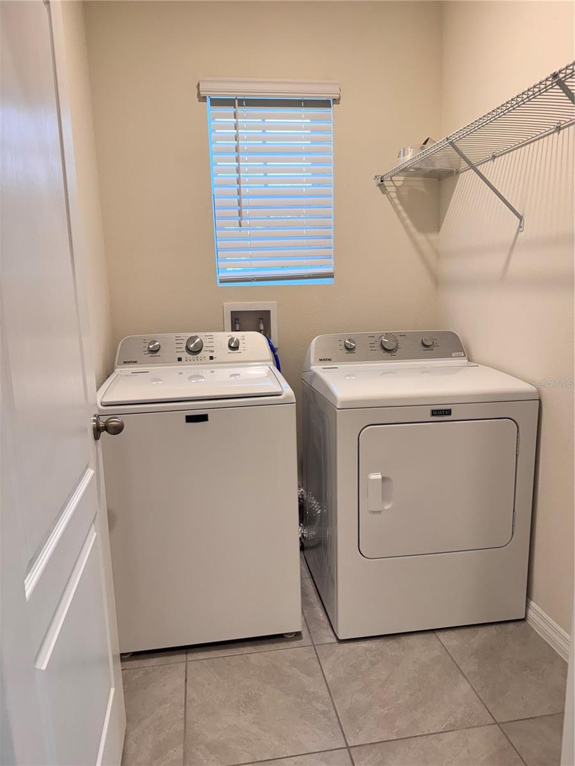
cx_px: 288
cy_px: 383
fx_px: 532
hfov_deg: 56.8
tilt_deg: -10.3
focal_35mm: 24
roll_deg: +1.8
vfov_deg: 71.6
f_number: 1.78
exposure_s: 1/120
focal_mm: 6.76
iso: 160
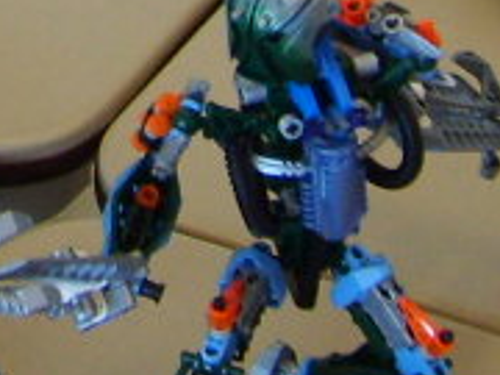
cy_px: -519
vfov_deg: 7.0
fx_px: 2874
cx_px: -253
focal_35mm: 199
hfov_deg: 9.6
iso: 86
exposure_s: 1/30
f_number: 2.8
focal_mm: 5.8
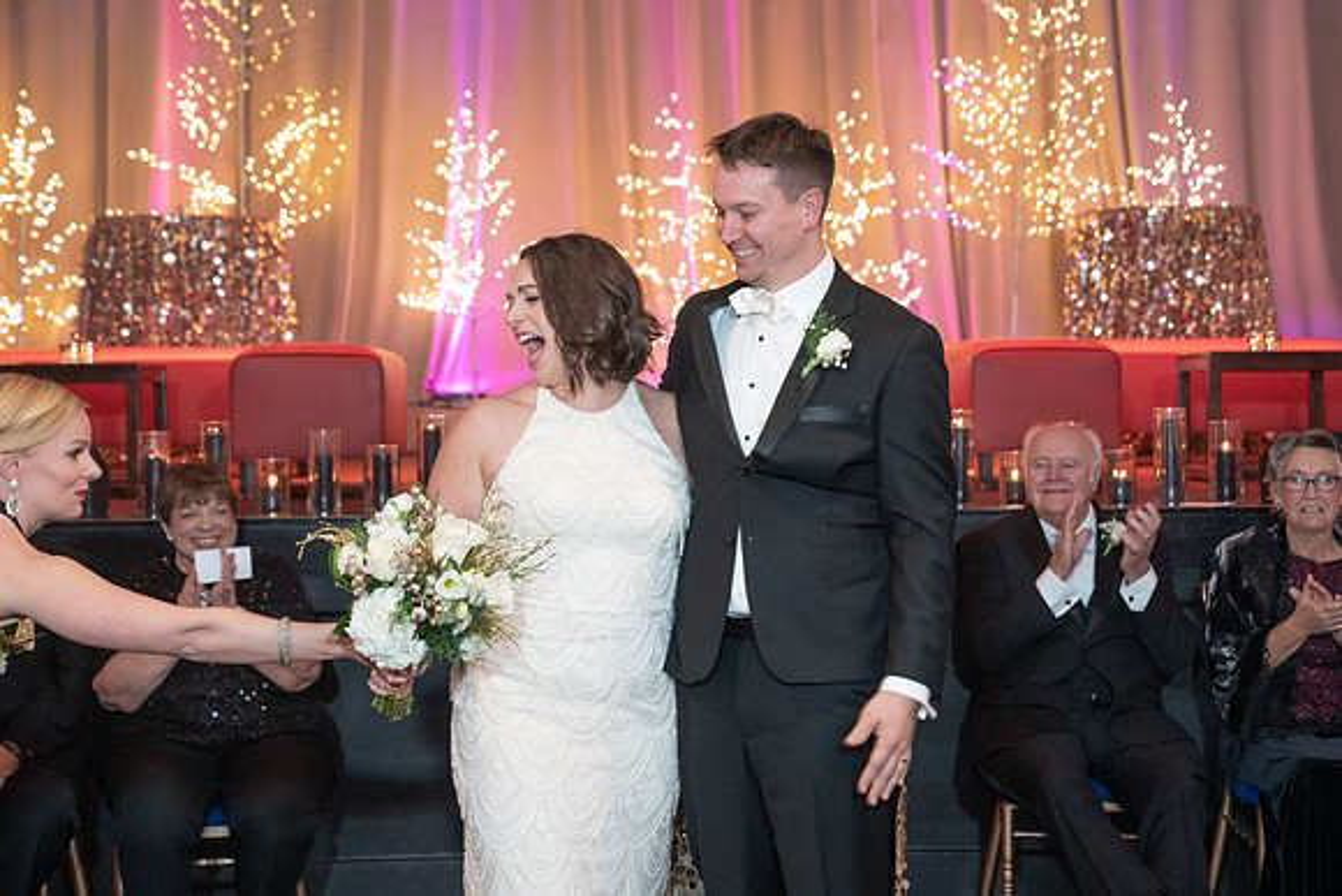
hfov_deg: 28.4
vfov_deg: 19.2
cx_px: 677
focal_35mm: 71
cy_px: 448
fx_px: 2654
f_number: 4
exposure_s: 1/125
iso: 4000
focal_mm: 70
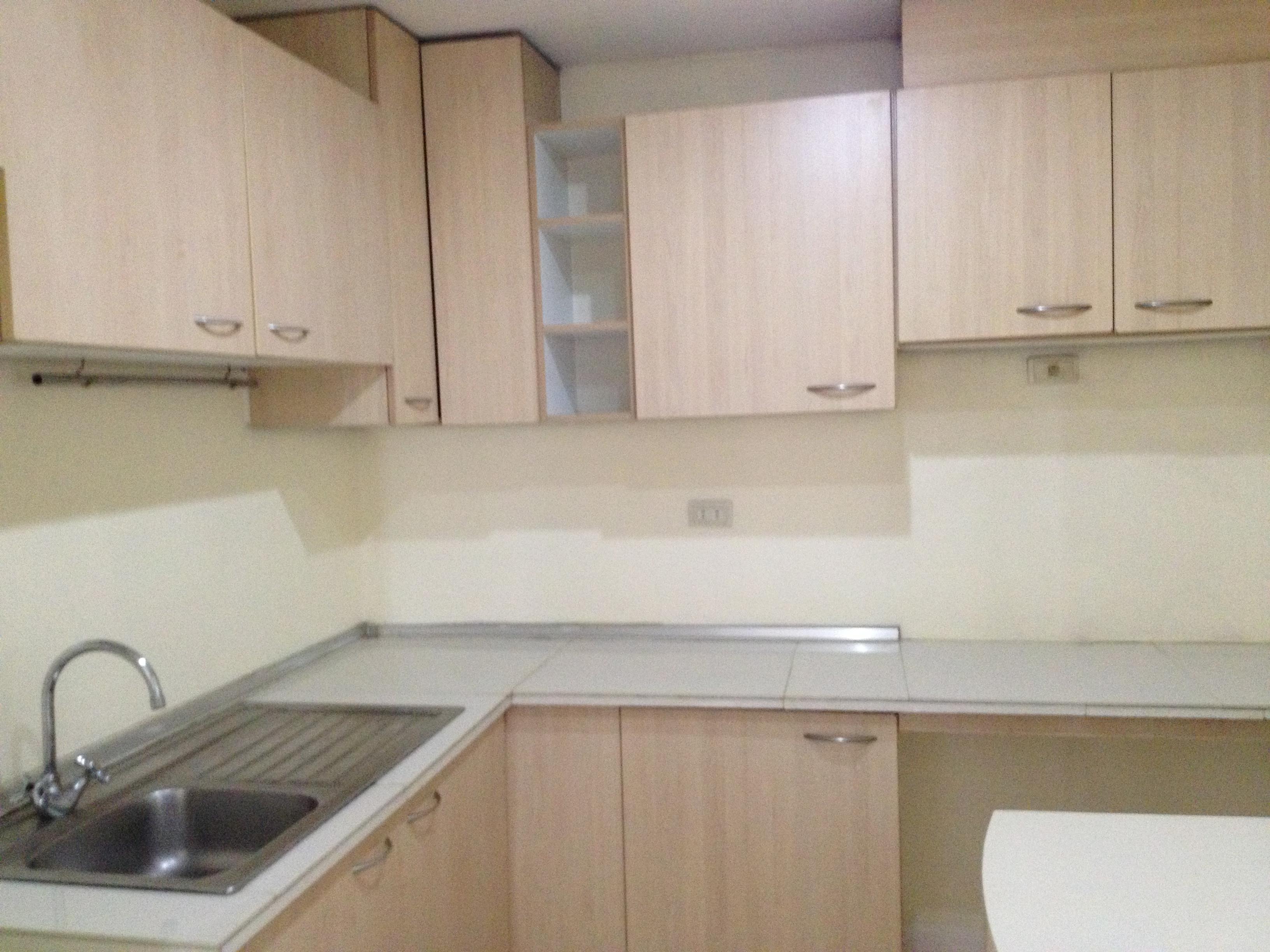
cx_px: 635
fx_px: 1284
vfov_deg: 40.7
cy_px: 476
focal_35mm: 35
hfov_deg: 52.6
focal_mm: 4.28
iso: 400
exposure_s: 1/15
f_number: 2.4
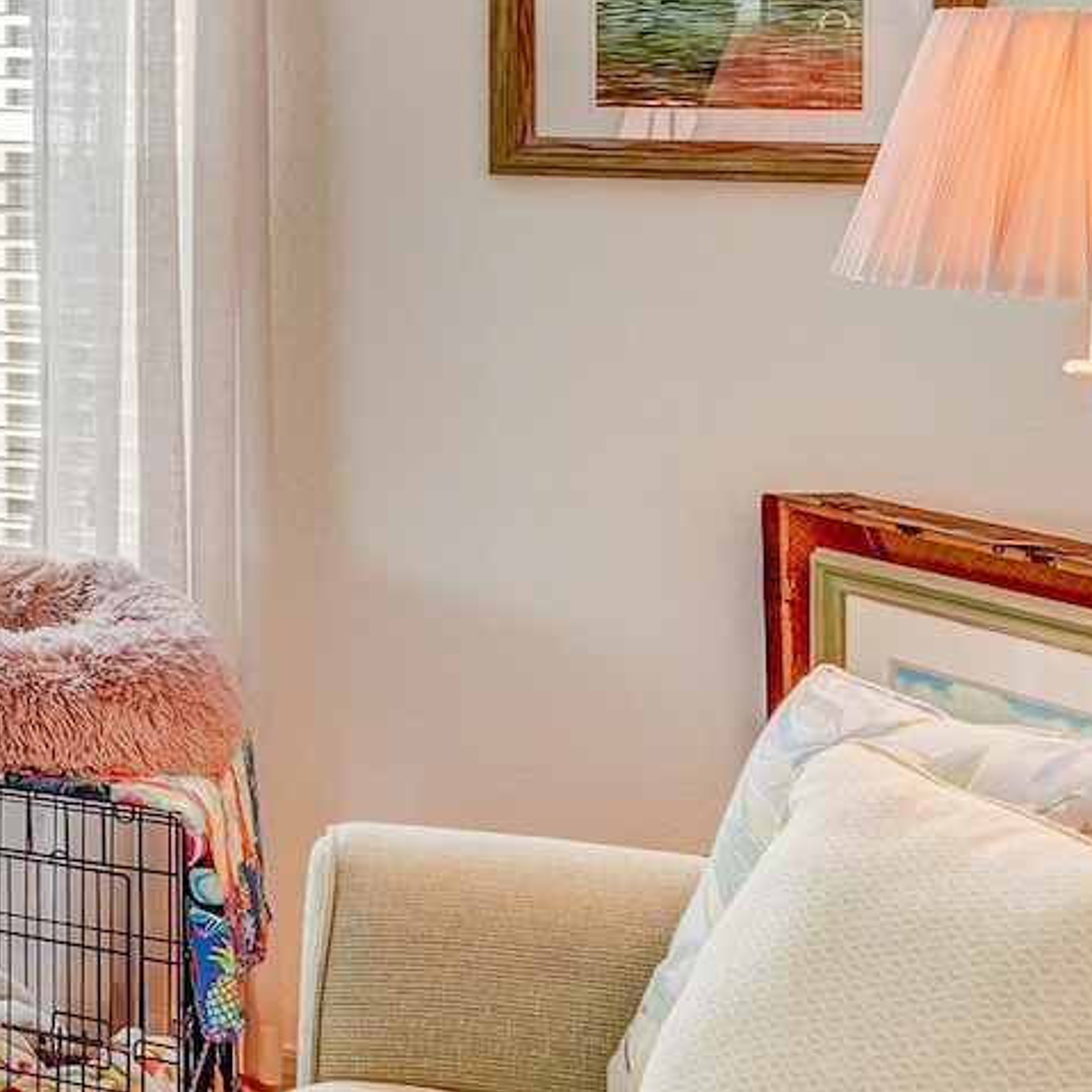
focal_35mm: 71
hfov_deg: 16.9
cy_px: 147
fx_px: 2534
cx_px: -1176
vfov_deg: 23.8
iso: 400
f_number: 9
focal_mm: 16
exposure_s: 1/30
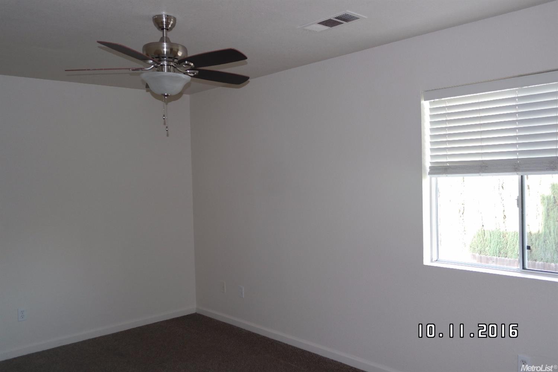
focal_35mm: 30
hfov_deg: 61.9
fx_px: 465
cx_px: 279
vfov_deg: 43.6
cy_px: 186
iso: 400
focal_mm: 20
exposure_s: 1/40
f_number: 3.5
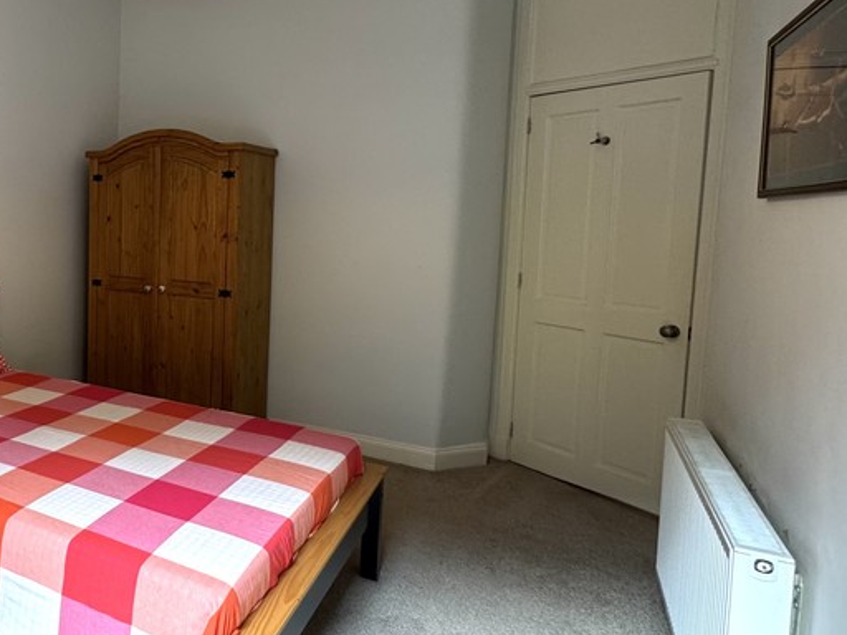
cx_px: 58
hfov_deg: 53.9
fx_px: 685
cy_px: 268
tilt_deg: -5.2
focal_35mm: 28
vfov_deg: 49.6
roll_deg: -0.3
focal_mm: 2.22
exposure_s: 1/50
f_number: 2.2
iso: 160
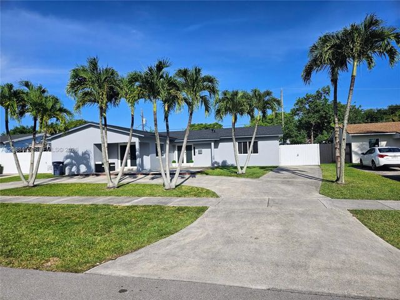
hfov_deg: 73.9
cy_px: 150
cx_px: 200
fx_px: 266
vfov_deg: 58.9
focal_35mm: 23
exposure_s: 1/3363
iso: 25
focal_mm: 5.4
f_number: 1.8
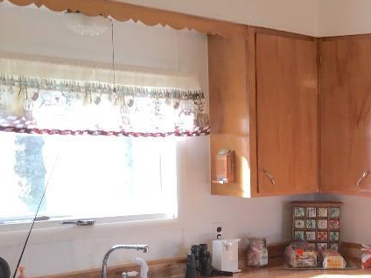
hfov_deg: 25.9
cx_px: 397
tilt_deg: -6.8
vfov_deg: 20.6
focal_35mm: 70
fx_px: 750
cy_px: 254
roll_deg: -0.8
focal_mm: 4.15
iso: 40
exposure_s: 1/60
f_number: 2.2
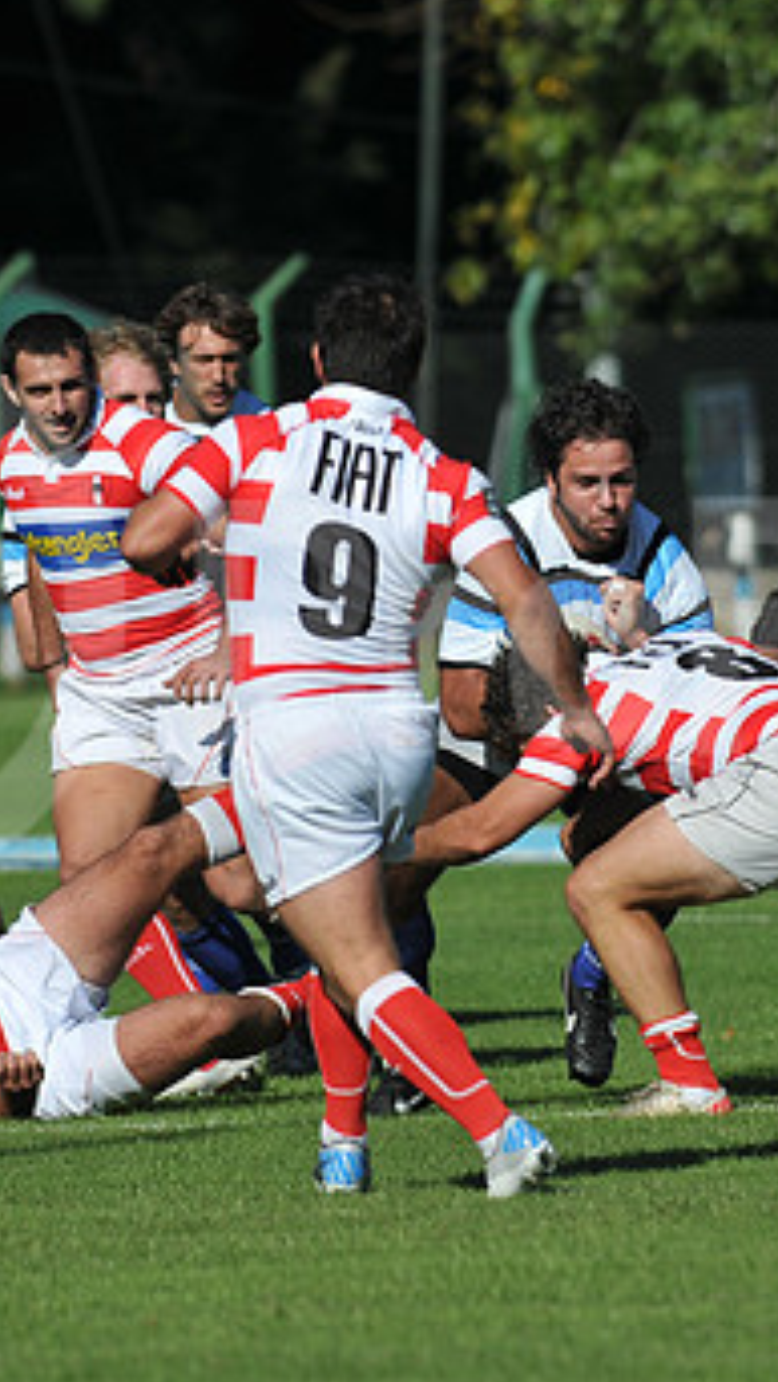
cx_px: 520
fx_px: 19433
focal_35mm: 530
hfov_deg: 2.3
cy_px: 618
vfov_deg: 4.1
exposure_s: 1/4000
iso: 200
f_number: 3.5
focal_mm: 200
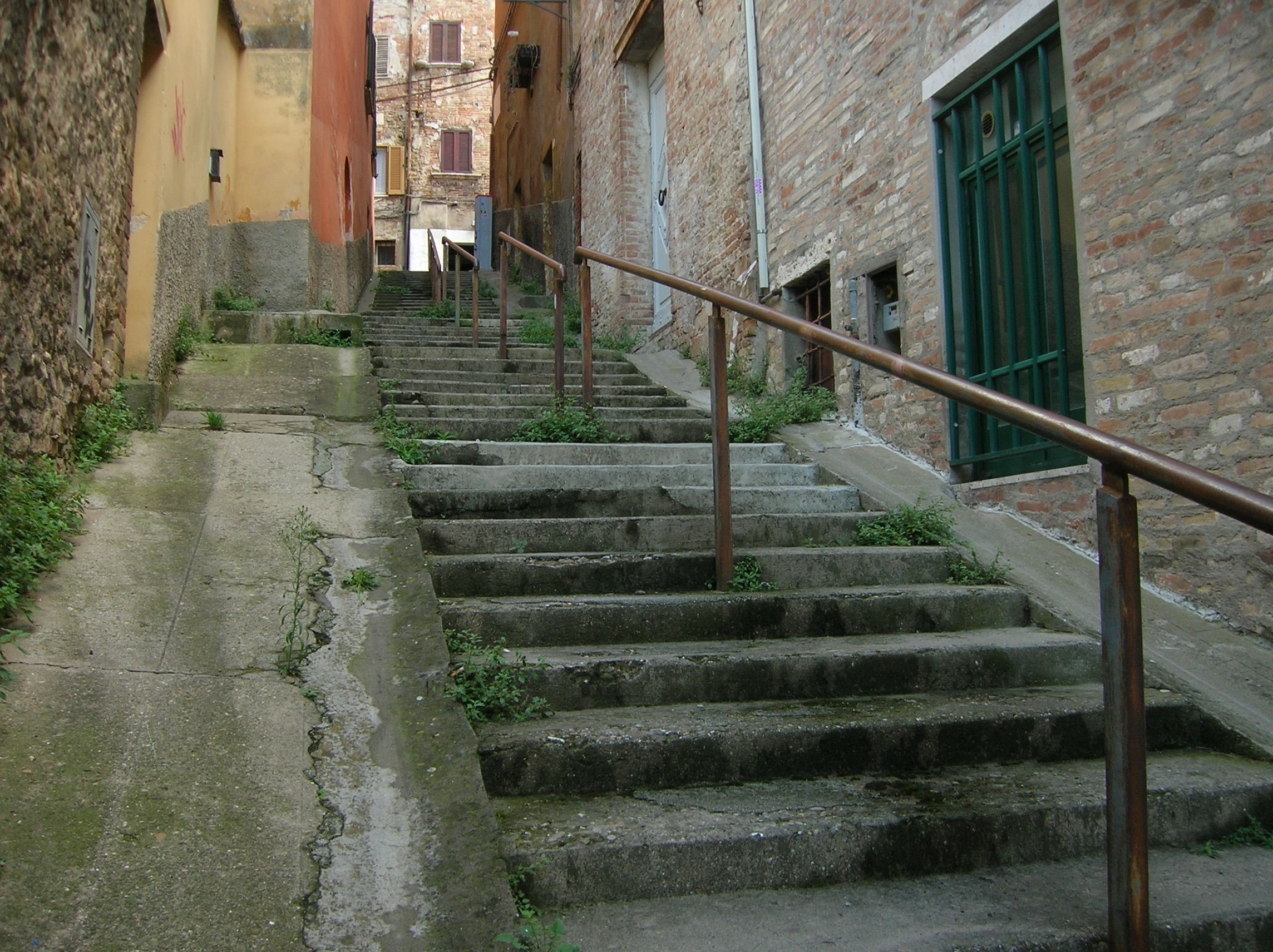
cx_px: 636
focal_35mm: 34
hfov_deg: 54.0
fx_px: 1249
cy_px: 476
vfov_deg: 41.7
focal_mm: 5.7
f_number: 2.9
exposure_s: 1/106
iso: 50
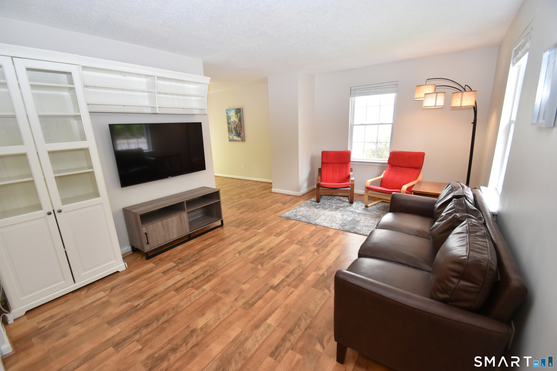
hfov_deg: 100.4
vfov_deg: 77.3
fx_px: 232
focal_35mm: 15
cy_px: 186
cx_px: 278
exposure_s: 1/125
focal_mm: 10
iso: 800
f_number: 5.6
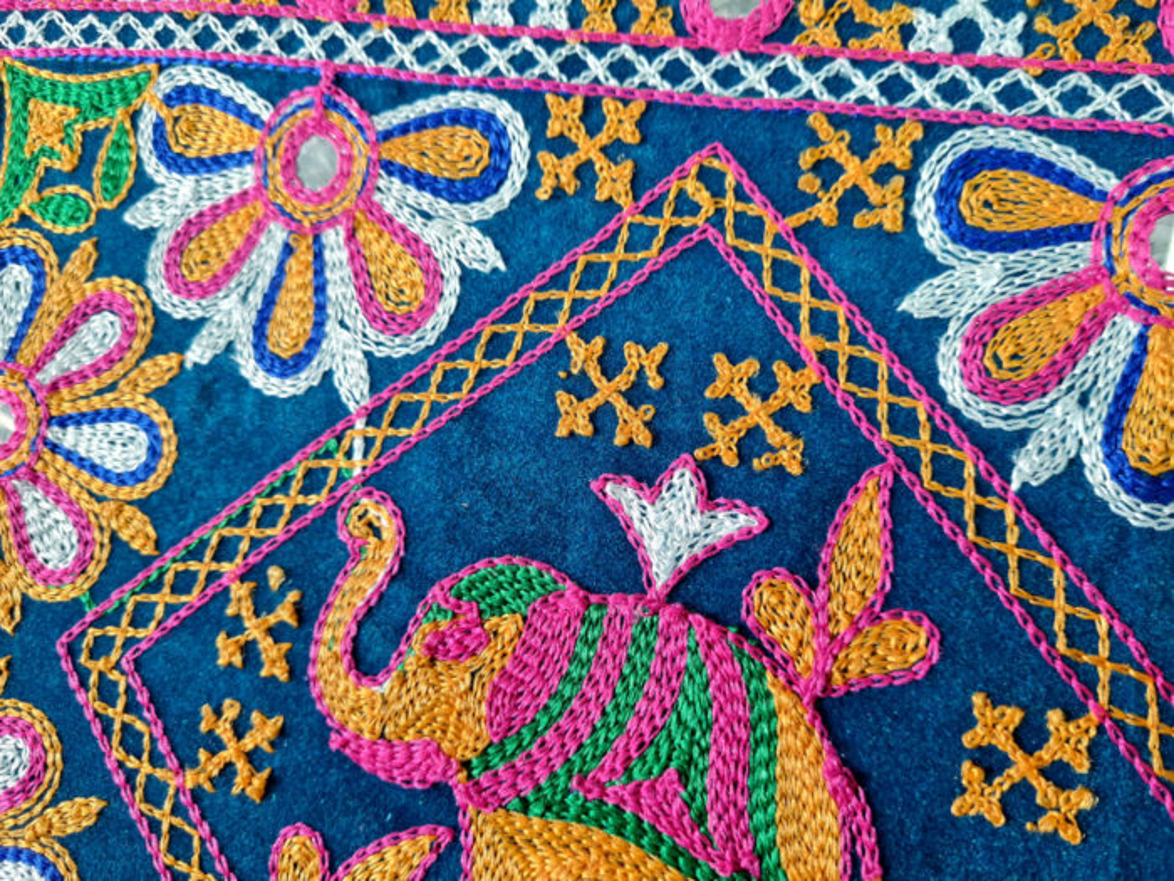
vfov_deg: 53.1
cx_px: 587
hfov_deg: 67.3
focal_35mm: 26
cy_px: 440
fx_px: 882
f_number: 1.8
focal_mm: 5.4
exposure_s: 1/120
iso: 200
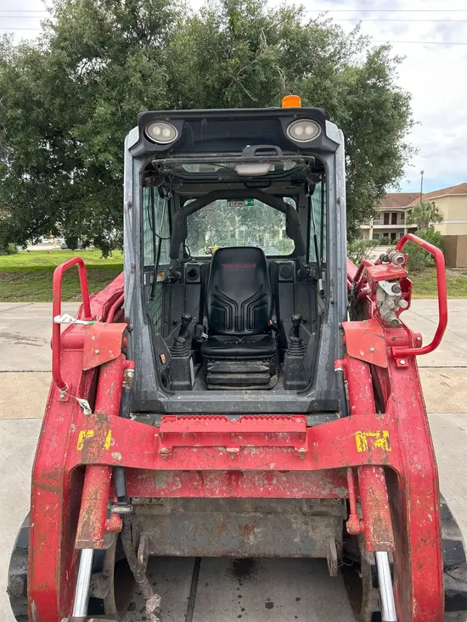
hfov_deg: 53.1
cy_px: 311
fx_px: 468
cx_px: 234
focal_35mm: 26
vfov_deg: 67.3
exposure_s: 1/873
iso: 50
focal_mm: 5.7
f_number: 1.5
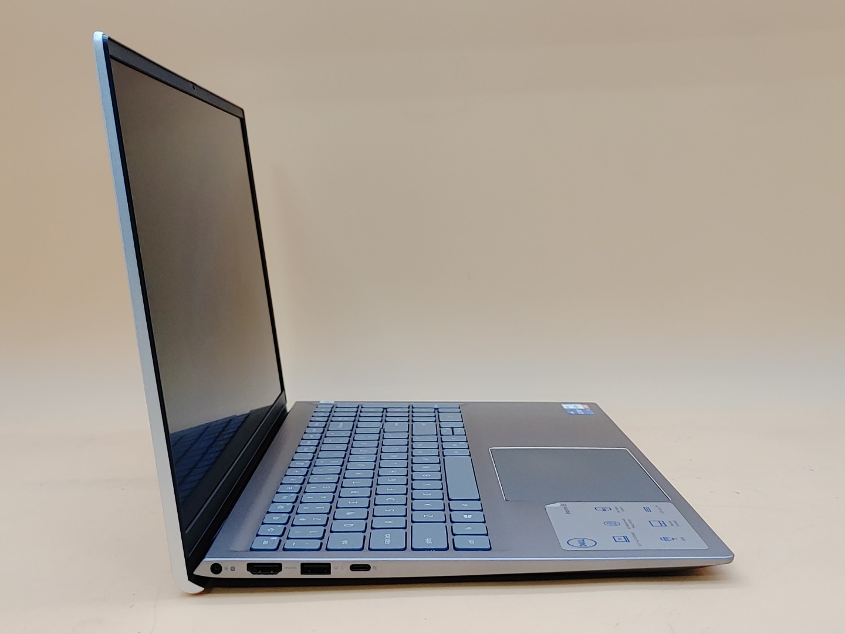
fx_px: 1074
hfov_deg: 42.9
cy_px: 317
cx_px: 422
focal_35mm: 44
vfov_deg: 32.9
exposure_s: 1/83
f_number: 1.8
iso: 50
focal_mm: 4.36
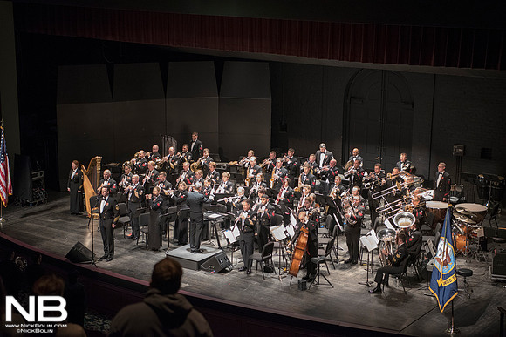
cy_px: 168
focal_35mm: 70
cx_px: 253
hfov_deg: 28.8
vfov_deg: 19.5
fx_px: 984
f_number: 2.8
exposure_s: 1/125
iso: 4000
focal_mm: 70
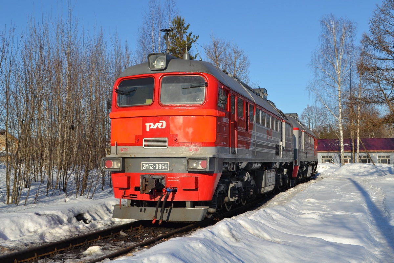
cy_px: 132
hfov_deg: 45.0
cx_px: 197
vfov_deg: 30.8
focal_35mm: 44
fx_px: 476
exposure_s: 1/250
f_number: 8
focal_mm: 29
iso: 100
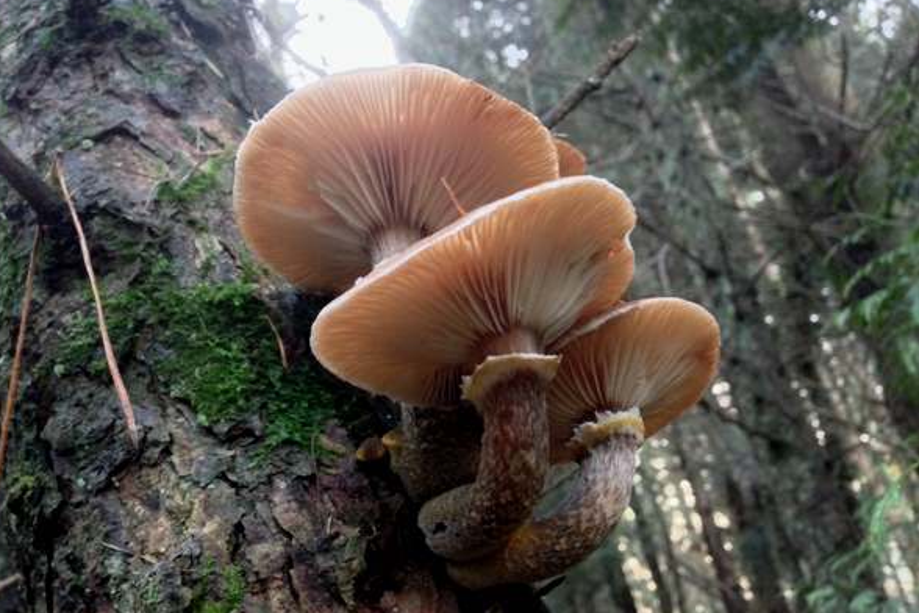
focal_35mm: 35
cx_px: 452
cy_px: 327
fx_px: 893
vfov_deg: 37.8
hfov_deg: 54.4
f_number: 2.4
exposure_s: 1/15
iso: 400
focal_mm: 4.12
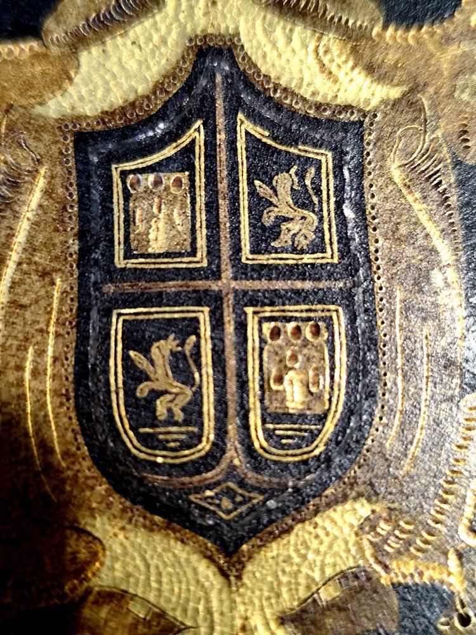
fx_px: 843
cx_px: 238
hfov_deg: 31.5
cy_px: 318
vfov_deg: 41.2
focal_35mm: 46
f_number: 1.65
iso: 500
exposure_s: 1/25
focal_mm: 6.14
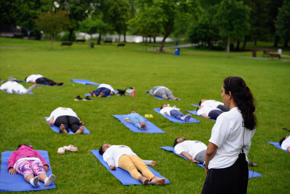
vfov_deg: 19.5
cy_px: 97
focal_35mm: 70
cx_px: 145
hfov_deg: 28.8
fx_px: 564
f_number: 4
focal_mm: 70
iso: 100
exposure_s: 1/200
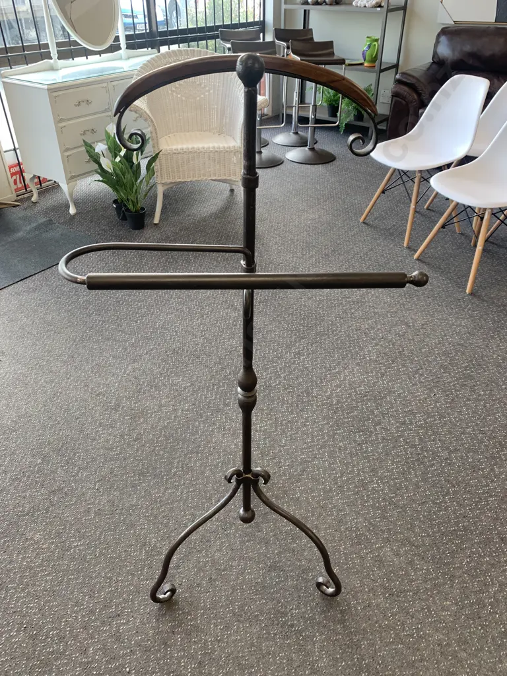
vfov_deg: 67.3
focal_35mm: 26
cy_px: 338
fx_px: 508
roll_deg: -0.3
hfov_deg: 53.1
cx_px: 254
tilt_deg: -35.1
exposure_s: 1/100
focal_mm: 4.25
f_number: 1.8
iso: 64
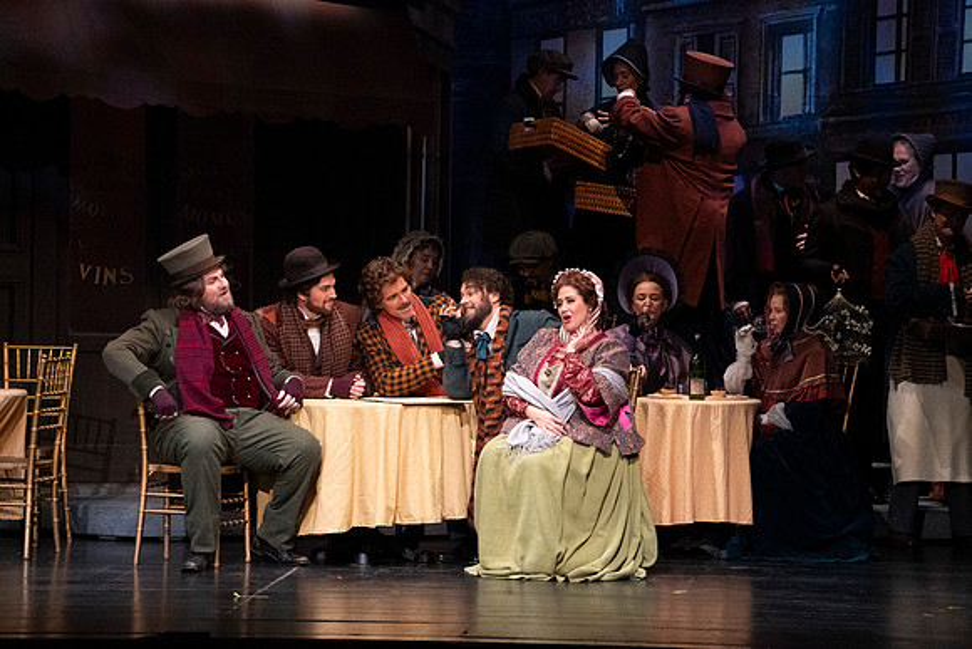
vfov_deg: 6.9
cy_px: 324
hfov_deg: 10.3
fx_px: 5401
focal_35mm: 200
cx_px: 486
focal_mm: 200
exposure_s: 1/400
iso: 16000
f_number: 11
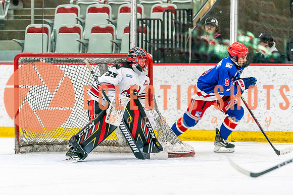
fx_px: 2440
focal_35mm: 300
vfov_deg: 4.6
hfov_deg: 6.9
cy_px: 137
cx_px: 121
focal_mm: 200
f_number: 2.8
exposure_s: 1/1250
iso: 3200
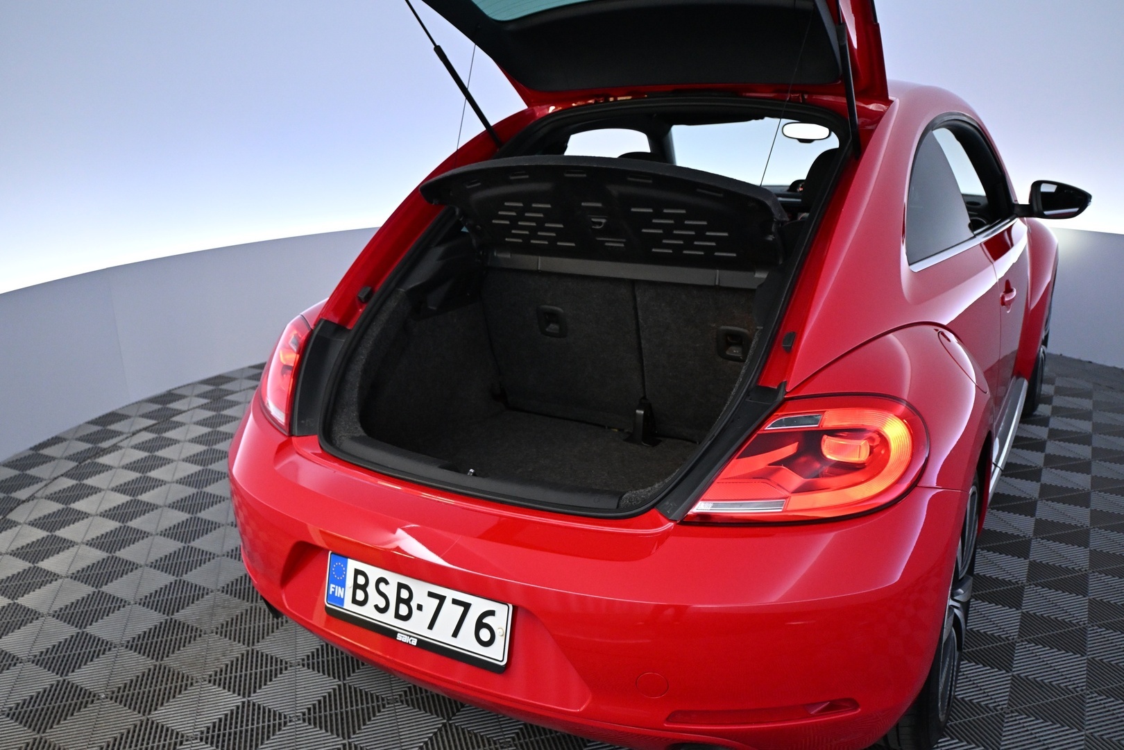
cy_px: 375
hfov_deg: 61.9
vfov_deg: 43.6
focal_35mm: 30
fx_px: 937
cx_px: 562
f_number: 3.8
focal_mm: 20
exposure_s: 1/125
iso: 2000
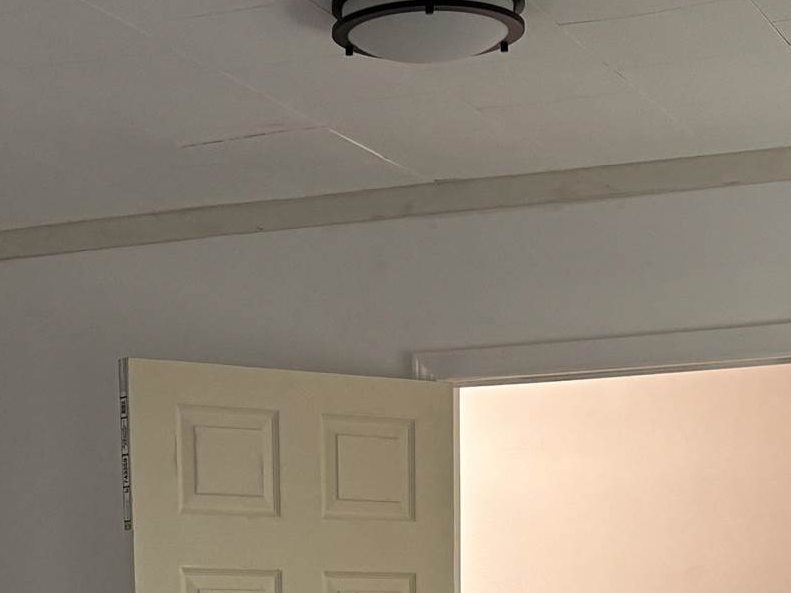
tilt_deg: -9.1
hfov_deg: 19.4
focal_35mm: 101
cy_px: 1109
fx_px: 2308
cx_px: 321
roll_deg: +1.4
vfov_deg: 13.1
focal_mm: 5.96
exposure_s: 1/60
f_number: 1.6
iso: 160
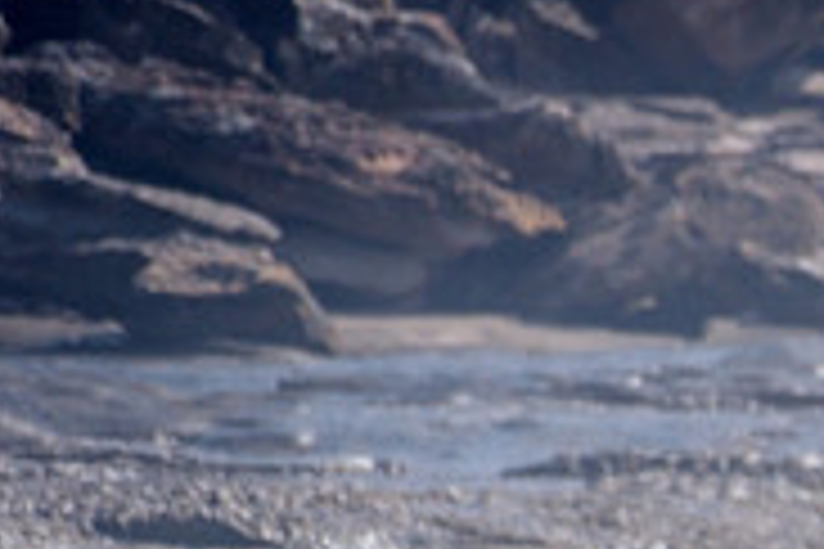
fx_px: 44355
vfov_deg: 0.7
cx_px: 1551
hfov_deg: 1.1
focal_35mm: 1938
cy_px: 774
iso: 100
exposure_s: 1/2000
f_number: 5.6
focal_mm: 500
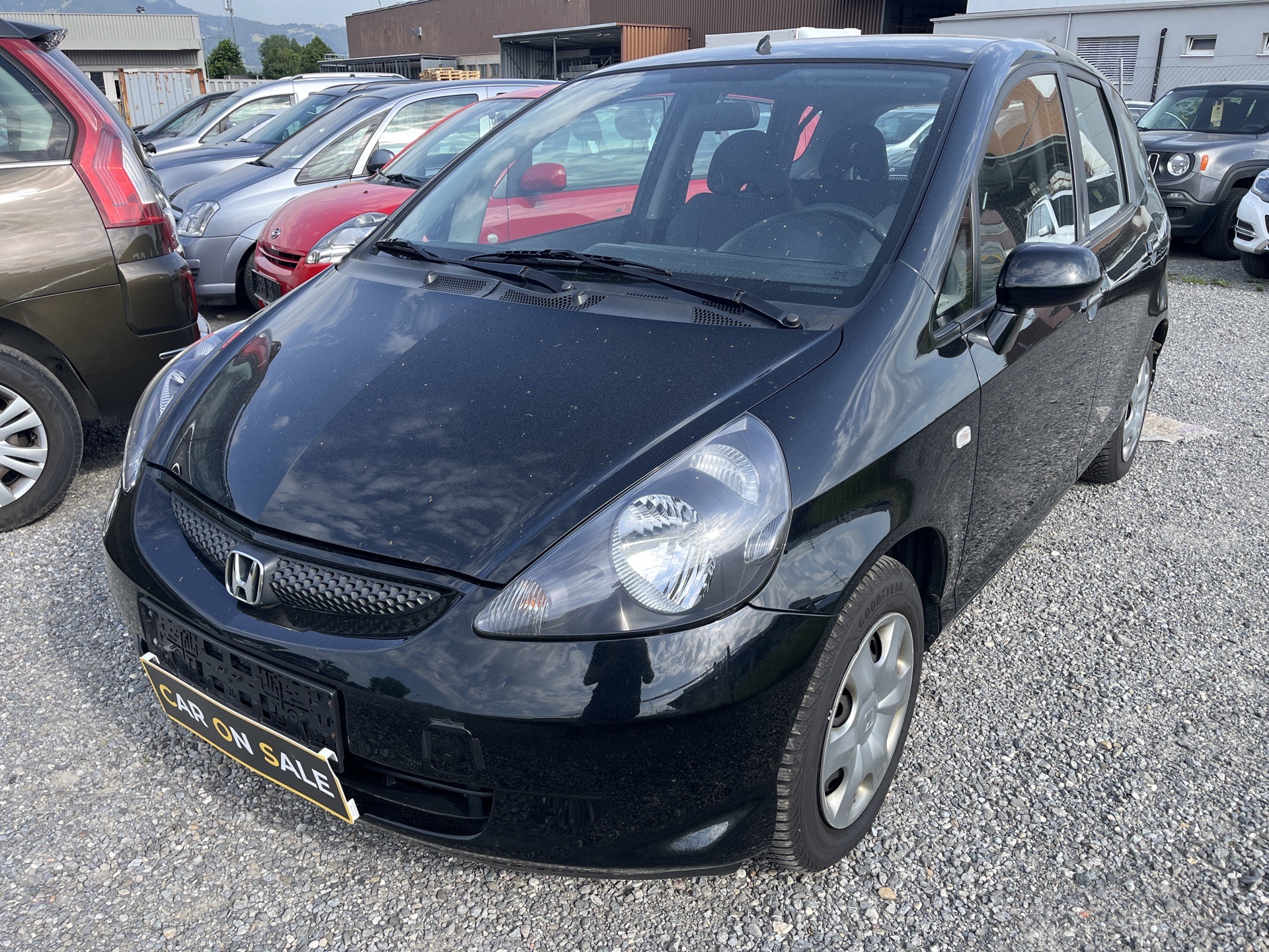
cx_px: 634
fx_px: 953
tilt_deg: -21.7
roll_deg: +0.0
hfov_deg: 67.3
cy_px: 476
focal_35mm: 26
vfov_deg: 53.1
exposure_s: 1/975
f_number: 1.6
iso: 50
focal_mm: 5.1
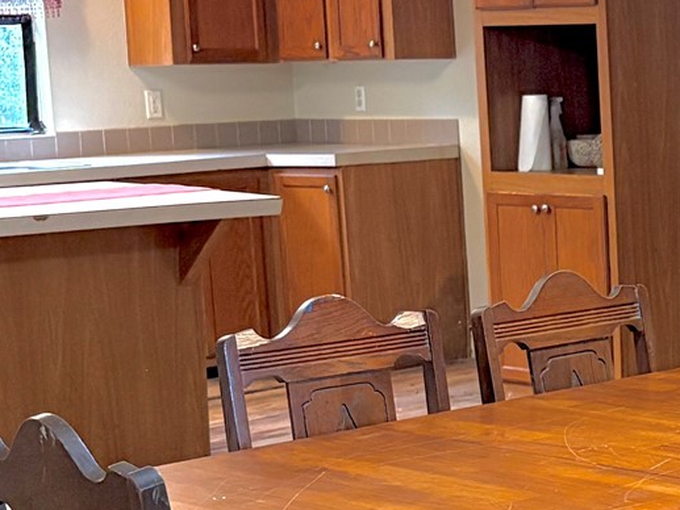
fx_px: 2024
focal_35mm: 103
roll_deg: +1.6
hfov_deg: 17.9
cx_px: 879
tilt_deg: -8.5
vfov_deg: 14.3
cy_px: 338
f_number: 1.6
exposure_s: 1/60
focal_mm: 5.96
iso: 500
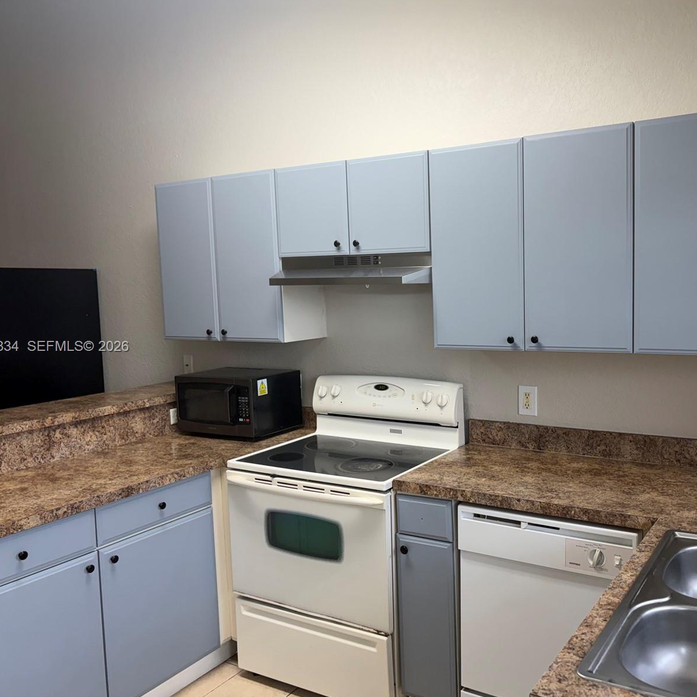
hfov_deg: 52.2
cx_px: 416
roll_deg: +1.7
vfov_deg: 52.5
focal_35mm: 31
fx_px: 706
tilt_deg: -5.1
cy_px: 347
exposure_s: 1/120
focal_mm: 5.96
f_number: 1.6
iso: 80
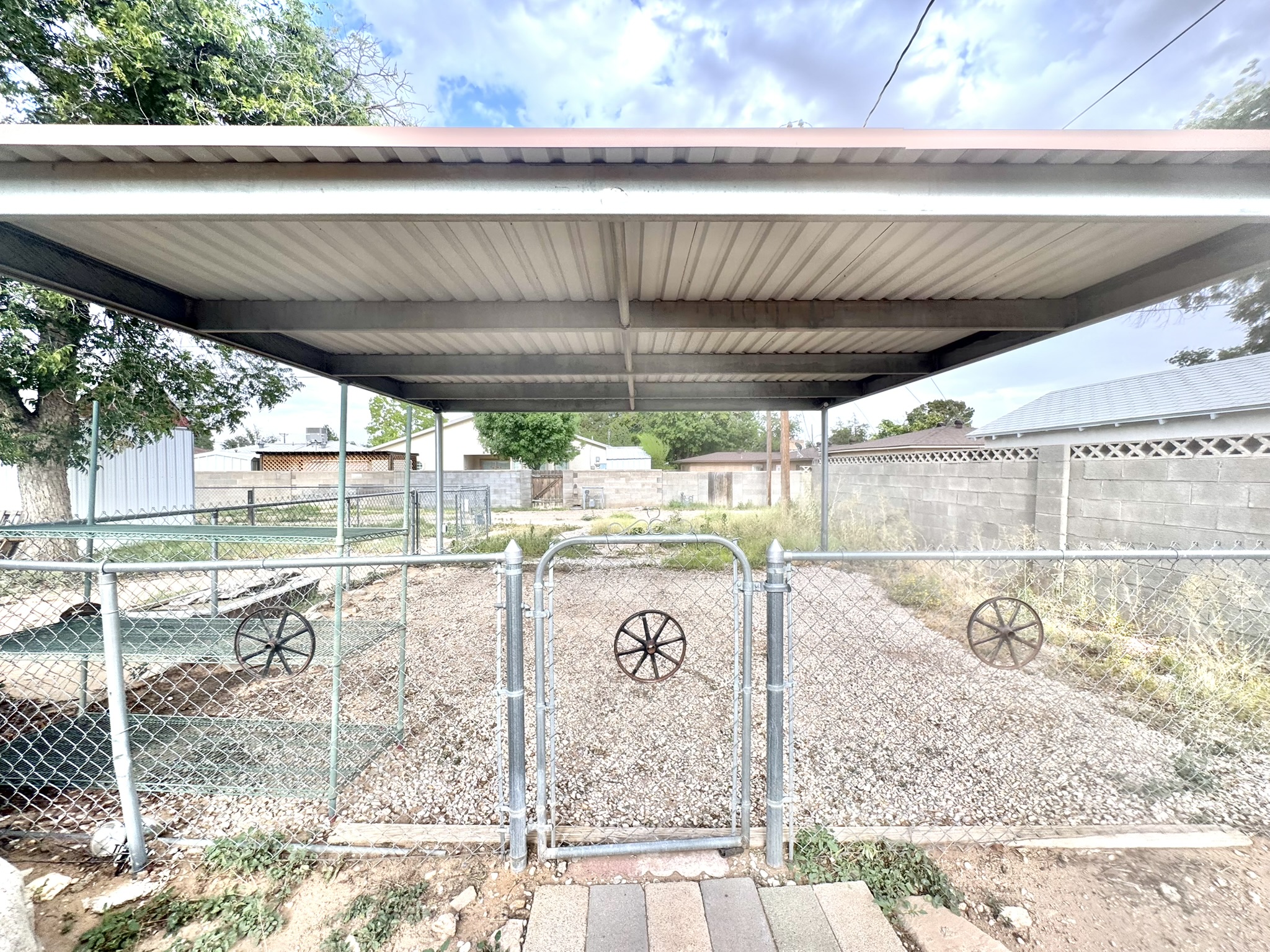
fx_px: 514
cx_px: 635
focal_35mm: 14
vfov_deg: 85.7
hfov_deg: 102.1
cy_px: 476
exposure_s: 1/312
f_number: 2.2
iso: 40
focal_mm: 2.22
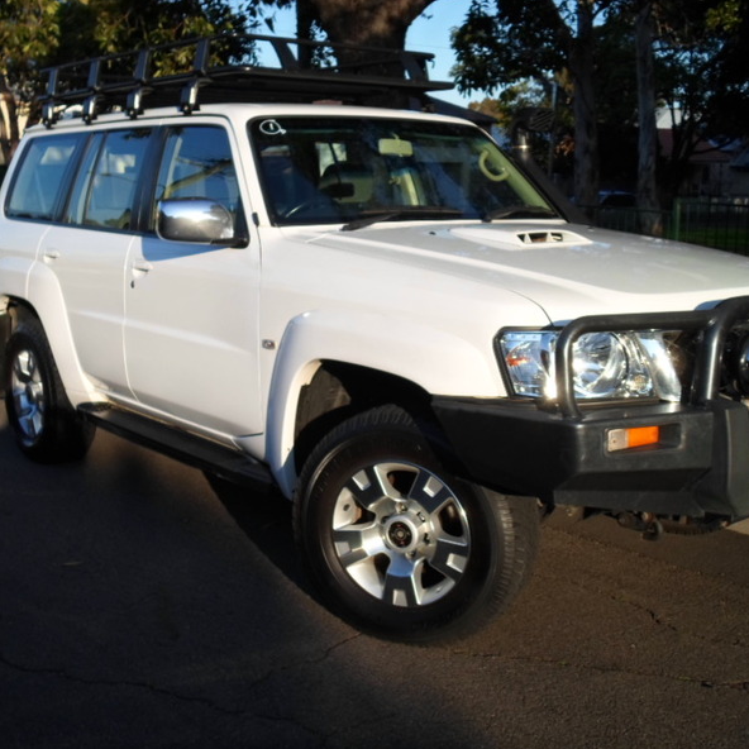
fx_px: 1053
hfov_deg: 39.1
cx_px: 423
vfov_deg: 39.2
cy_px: 376
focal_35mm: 43
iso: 80
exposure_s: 1/750
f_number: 3
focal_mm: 6.5
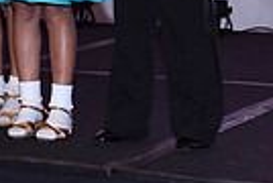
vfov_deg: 6.2
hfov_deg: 9.2
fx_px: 1642
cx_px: -177
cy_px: -158
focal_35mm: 216
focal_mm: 50
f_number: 4
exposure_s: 1/250
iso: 1600
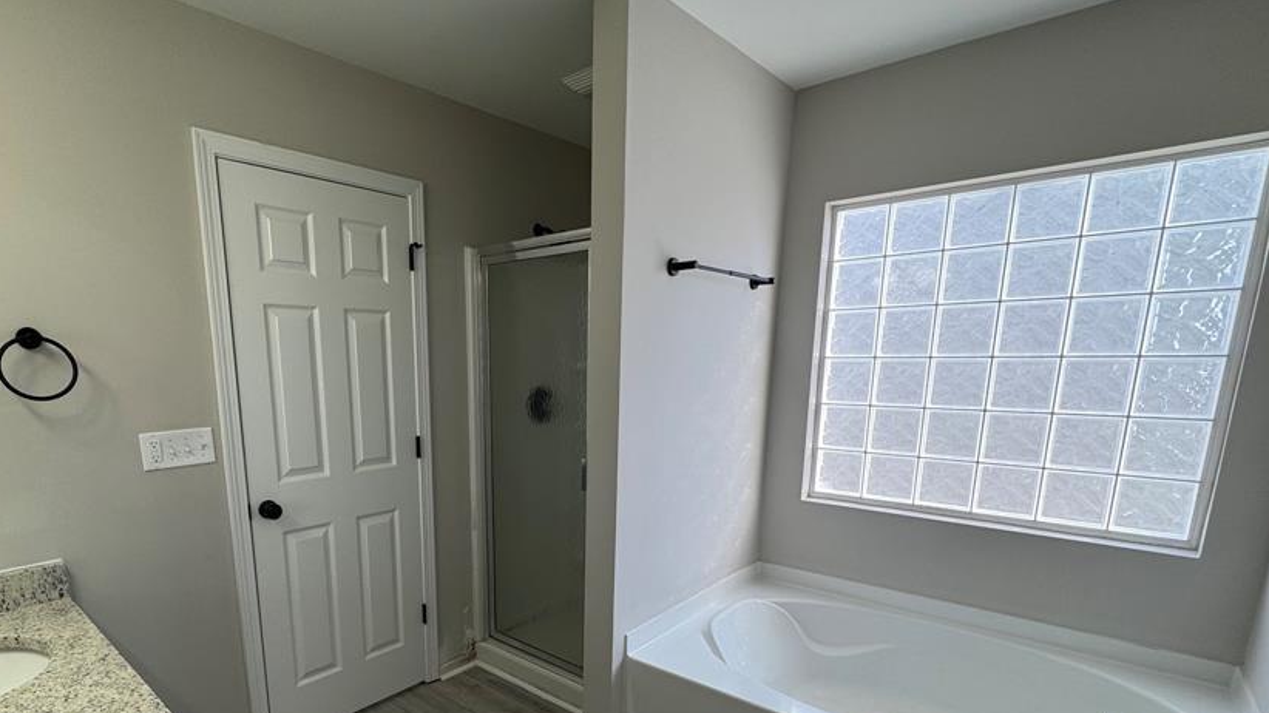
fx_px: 639
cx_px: 528
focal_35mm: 19
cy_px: 489
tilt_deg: -12.8
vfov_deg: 56.7
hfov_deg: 88.8
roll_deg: +0.5
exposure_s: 1/120
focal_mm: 2.22
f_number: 2.2
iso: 64
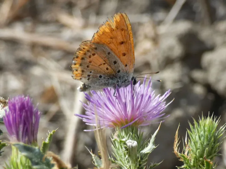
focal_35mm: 98
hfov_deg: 20.0
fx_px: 640
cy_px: 84
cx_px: 113
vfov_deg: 15.1
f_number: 4.8
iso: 80
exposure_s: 1/200
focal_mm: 17.5
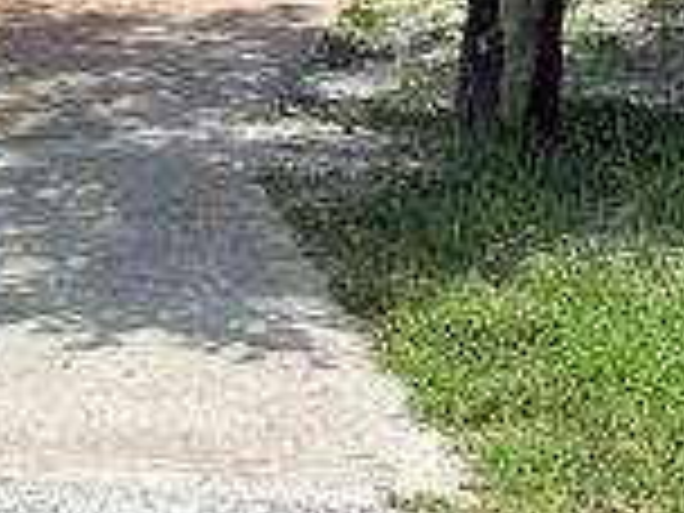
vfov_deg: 9.1
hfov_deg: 12.1
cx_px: -234
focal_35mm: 158
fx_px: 3122
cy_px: -295
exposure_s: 1/3472
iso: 100
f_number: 1.78
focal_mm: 6.86
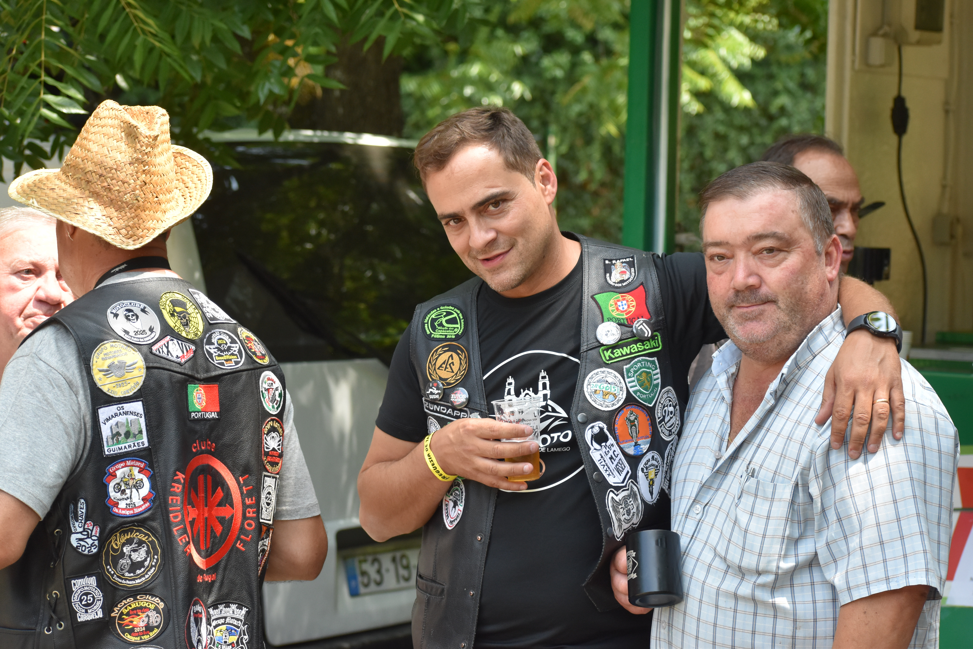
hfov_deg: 19.5
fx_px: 2838
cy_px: 324
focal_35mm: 105
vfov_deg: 13.0
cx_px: 486
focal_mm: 70
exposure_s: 1/800
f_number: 4.5
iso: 800
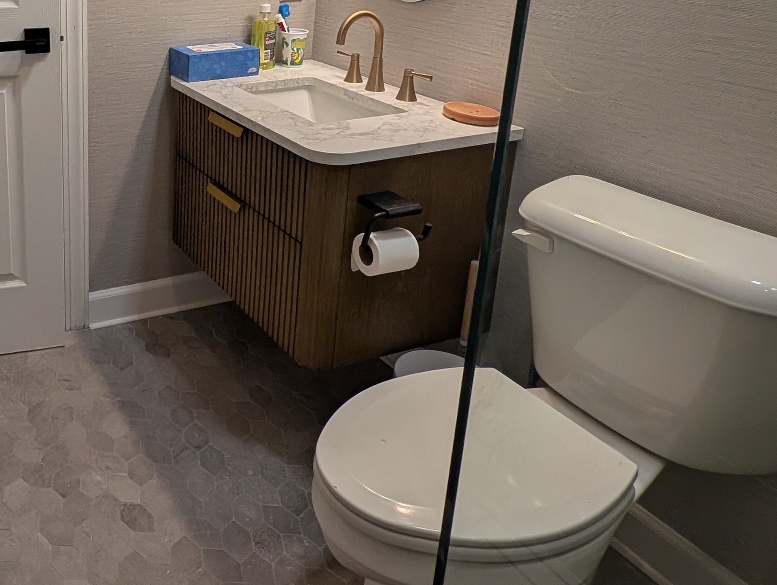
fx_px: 674
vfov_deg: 44.3
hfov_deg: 53.6
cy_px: 106
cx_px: 101
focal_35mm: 30
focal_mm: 2.23
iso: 47
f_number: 1.95
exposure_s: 1/60
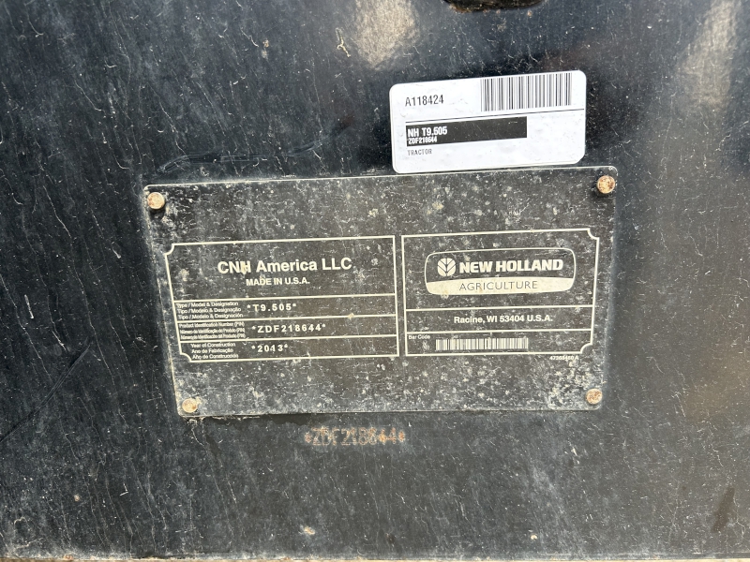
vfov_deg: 53.1
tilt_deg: -17.6
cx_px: 375
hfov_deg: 67.3
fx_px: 563
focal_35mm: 26
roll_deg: +2.5
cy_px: 281
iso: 125
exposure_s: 1/86
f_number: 1.5
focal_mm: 5.7
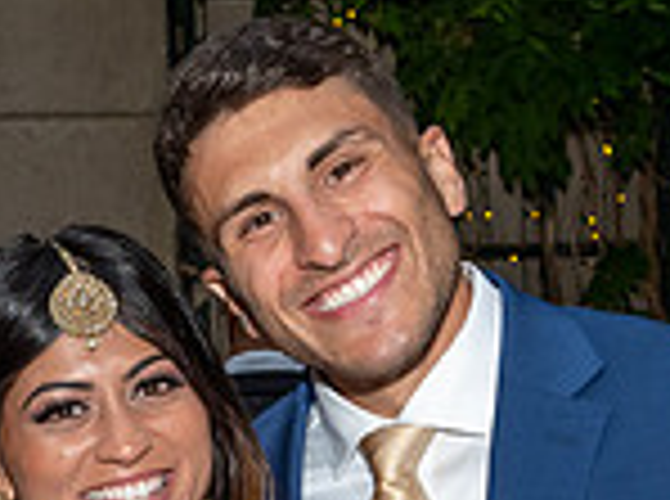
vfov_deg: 8.6
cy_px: 601
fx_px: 3282
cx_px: 112
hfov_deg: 11.6
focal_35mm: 170
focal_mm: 24
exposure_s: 1/250
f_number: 6.3
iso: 400
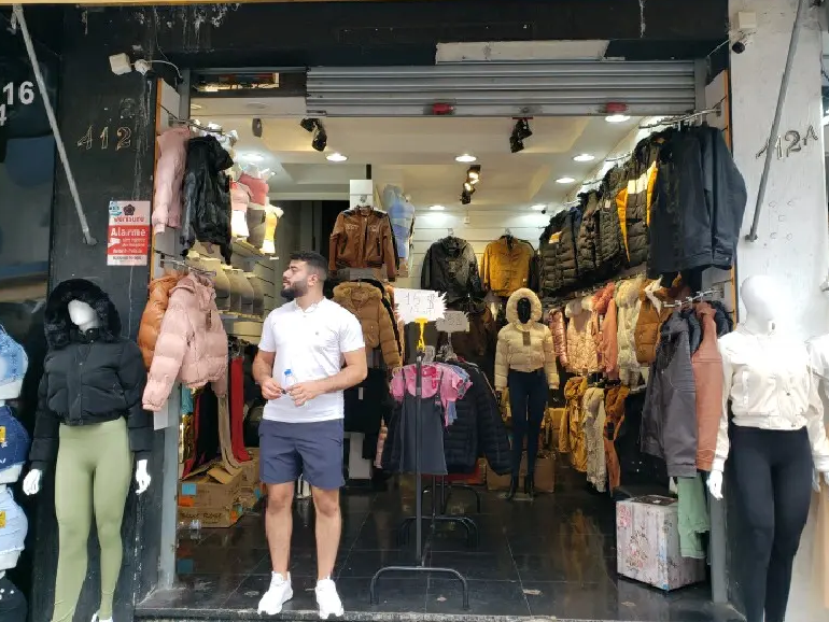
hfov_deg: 65.3
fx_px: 647
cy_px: 300
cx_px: 423
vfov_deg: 51.4
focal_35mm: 27
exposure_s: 1/120
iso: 64
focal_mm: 4.3
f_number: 2.4
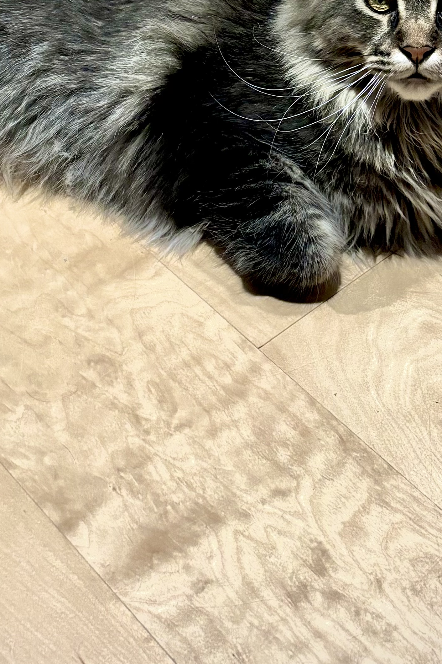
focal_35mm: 73
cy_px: 66
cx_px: 152
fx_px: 1344
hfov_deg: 18.6
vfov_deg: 26.8
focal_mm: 5.96
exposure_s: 1/60
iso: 250
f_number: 1.6
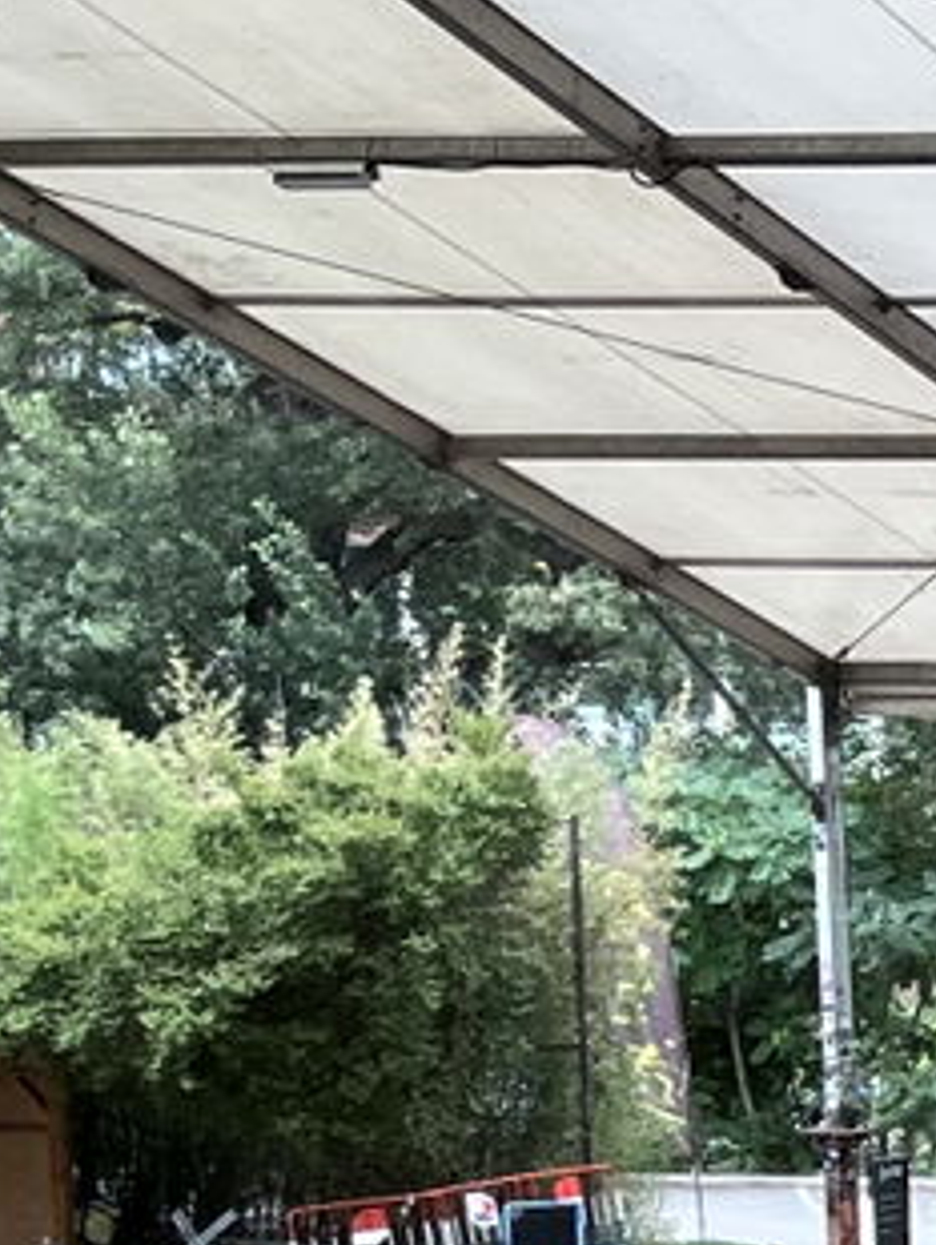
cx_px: 2780
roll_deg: +0.8
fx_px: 4824
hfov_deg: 9.0
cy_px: 1333
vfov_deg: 14.4
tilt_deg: -8.2
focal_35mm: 134
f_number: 1.6
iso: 100
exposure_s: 1/122
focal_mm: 5.1
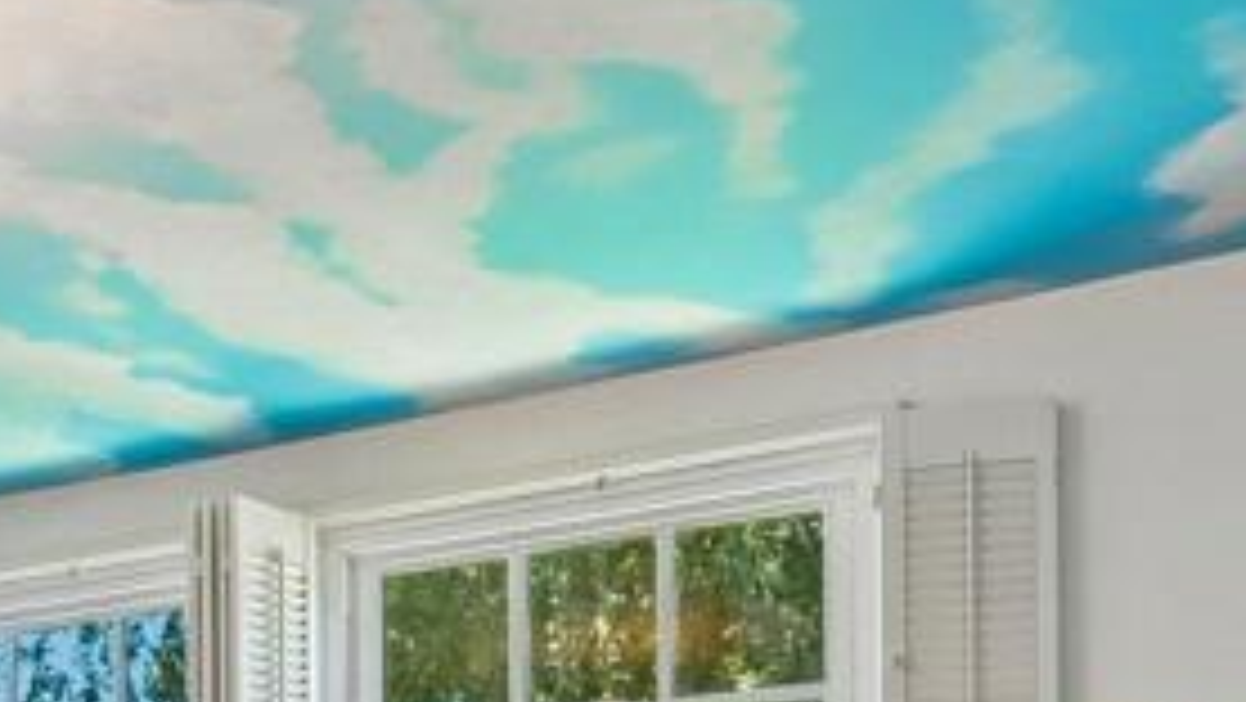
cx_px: -189
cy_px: 1192
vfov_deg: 16.7
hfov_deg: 29.7
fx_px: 2049
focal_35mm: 62
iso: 400
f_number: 8
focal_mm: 16
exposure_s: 1/6
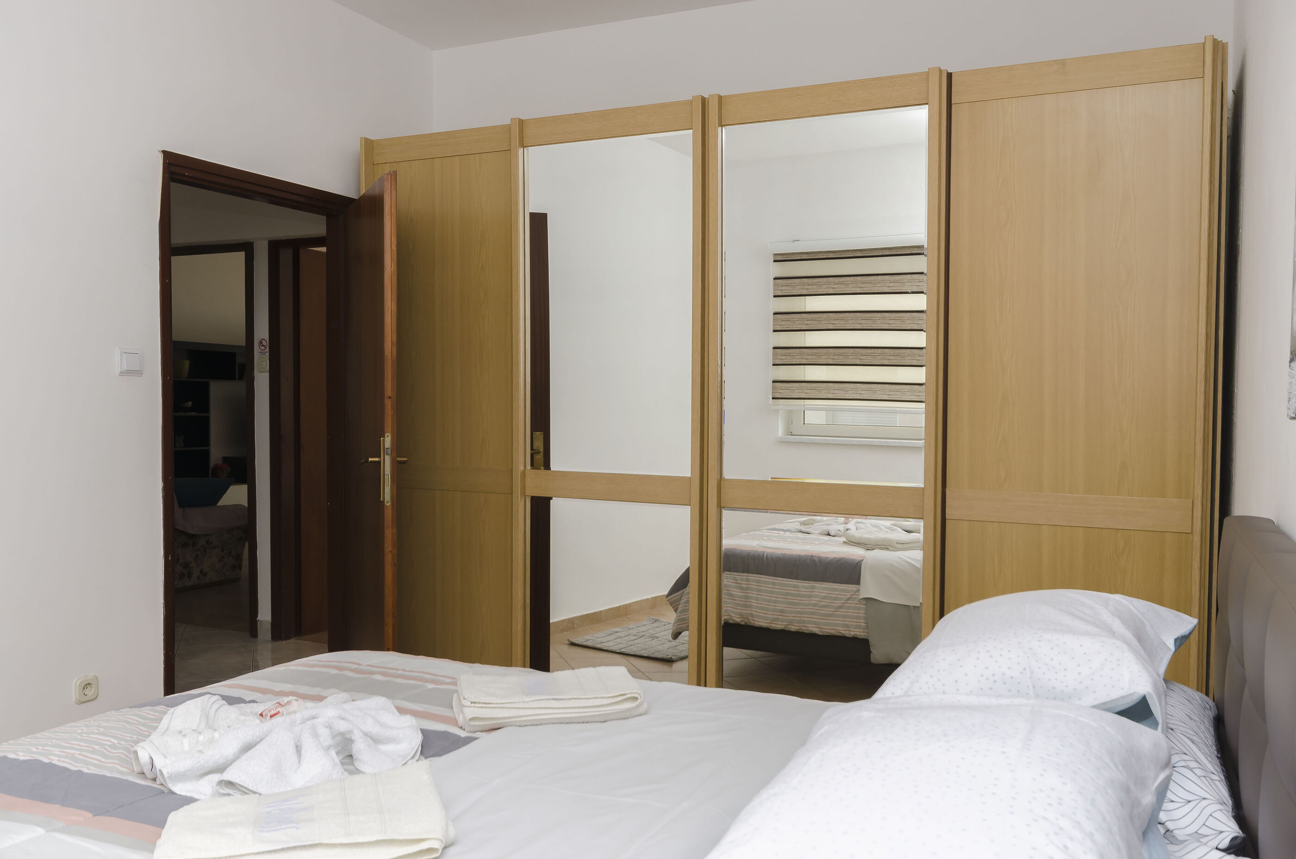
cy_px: 430
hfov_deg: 62.0
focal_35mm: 30
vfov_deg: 43.4
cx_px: 648
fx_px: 1078
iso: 100
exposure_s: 1/100
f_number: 9
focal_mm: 20
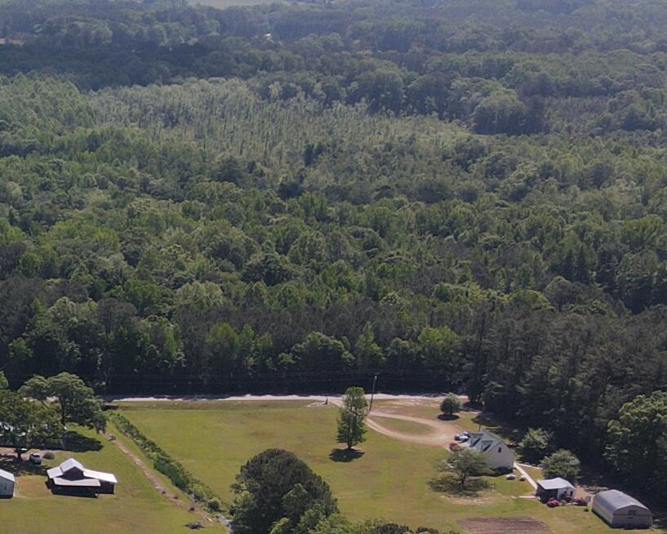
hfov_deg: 18.9
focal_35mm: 86
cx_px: -395
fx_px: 1698
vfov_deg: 17.6
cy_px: 501
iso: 100
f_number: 2.8
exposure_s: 1/15
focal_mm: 4.5
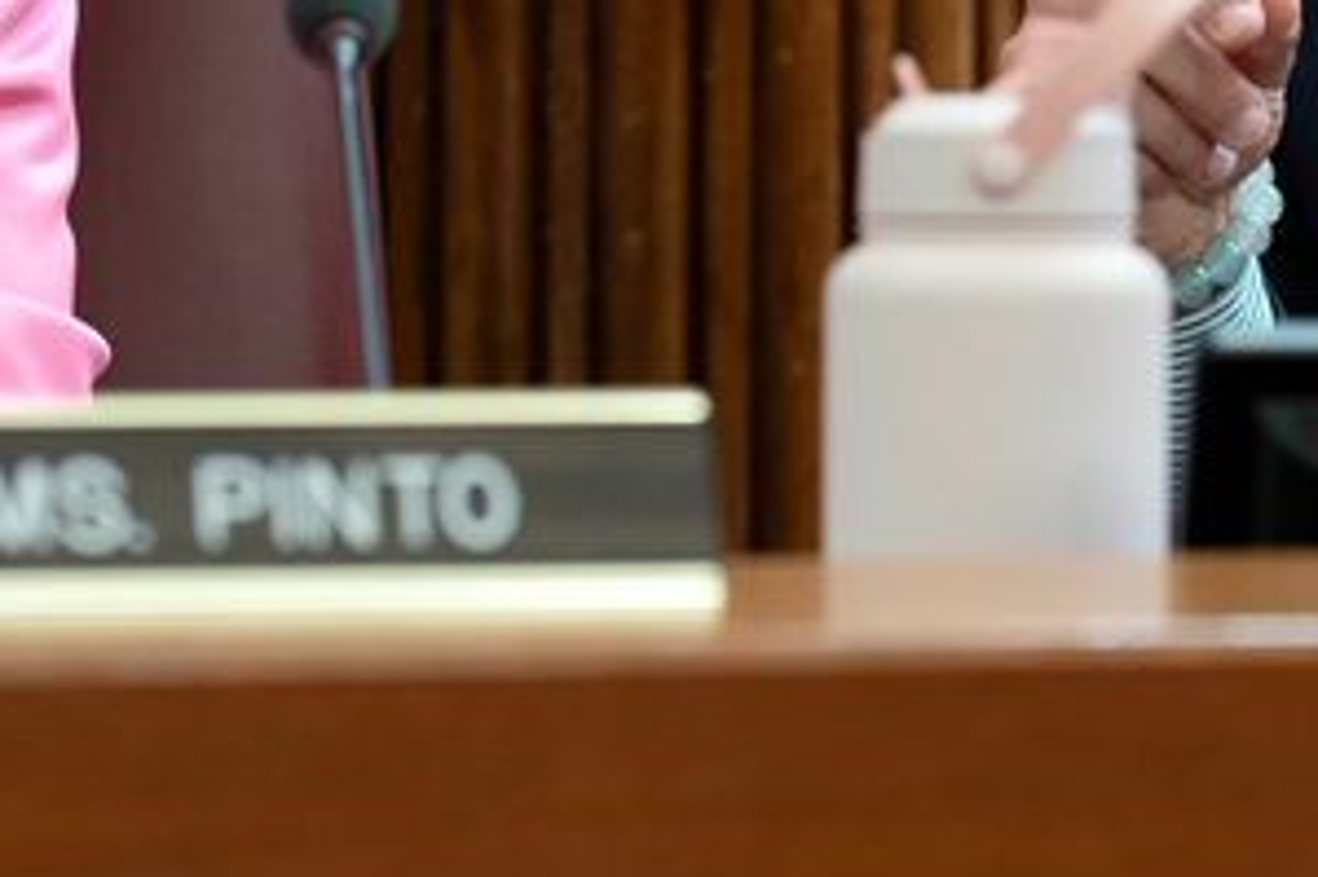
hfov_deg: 3.6
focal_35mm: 572
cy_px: -331
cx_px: 899
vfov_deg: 2.4
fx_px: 20929
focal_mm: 167
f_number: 3.2
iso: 1250
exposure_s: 1/200
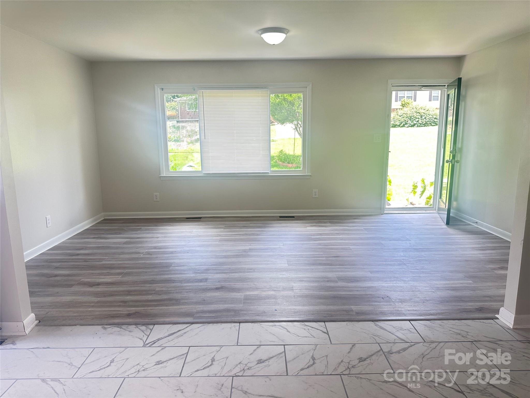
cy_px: 199
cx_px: 265
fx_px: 367
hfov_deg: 71.6
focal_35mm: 24
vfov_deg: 56.8
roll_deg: +0.0
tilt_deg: -10.3
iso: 125
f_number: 1.78
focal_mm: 6.86
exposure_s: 1/121
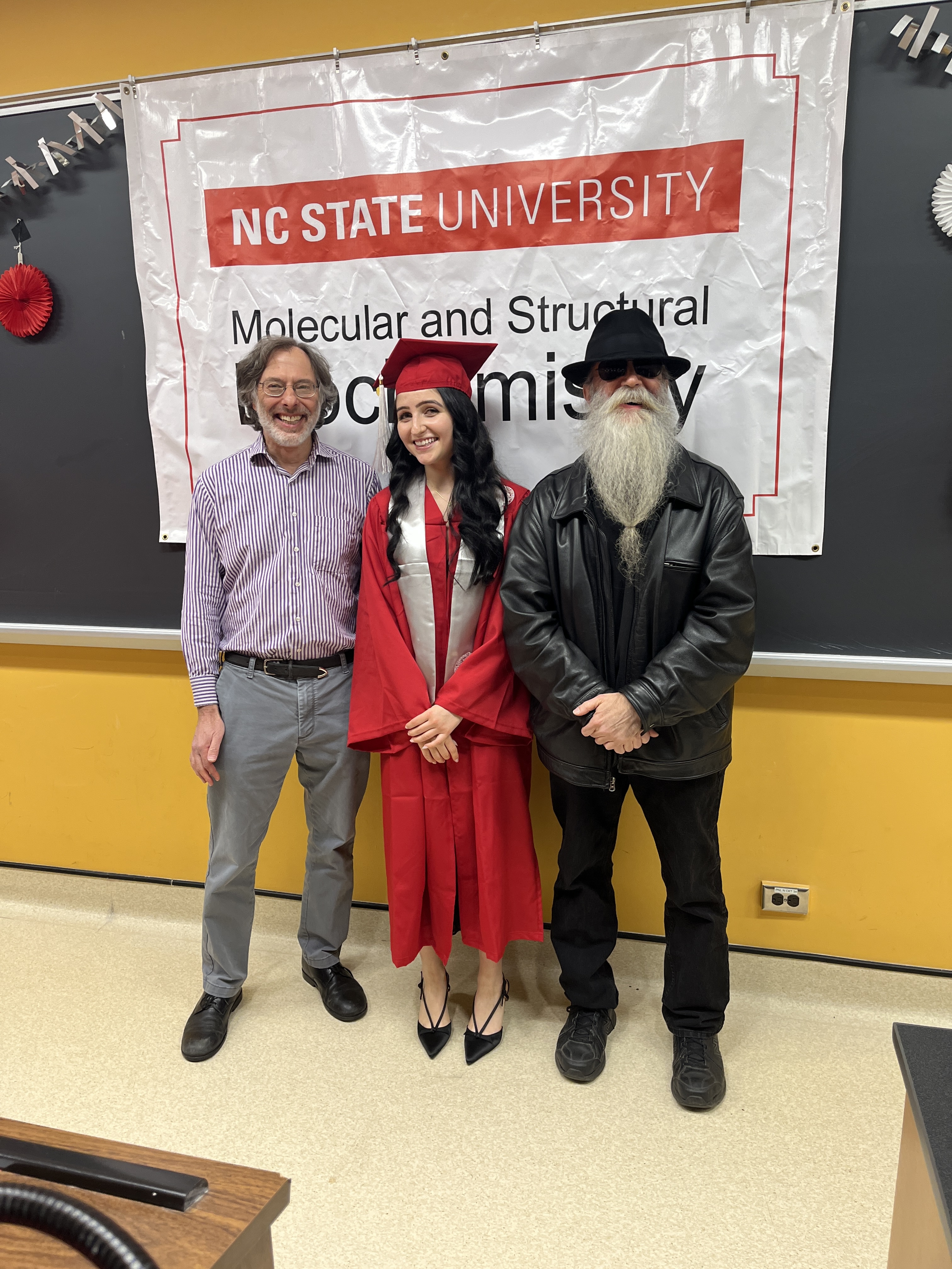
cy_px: 634
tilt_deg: -11.9
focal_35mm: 26
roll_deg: +2.3
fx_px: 953
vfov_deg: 67.3
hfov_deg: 53.1
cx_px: 476
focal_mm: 5.1
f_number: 1.6
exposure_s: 1/120
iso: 100
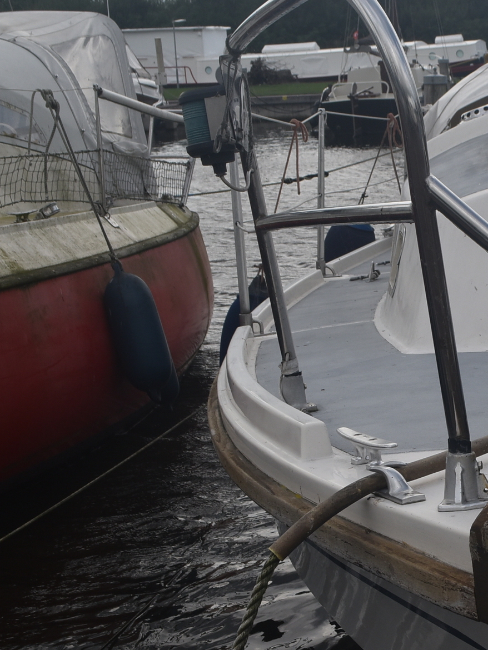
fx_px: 1390
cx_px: 602
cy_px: 344
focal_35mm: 74
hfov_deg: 18.7
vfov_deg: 26.3
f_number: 9
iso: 200
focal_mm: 24
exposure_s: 1/320
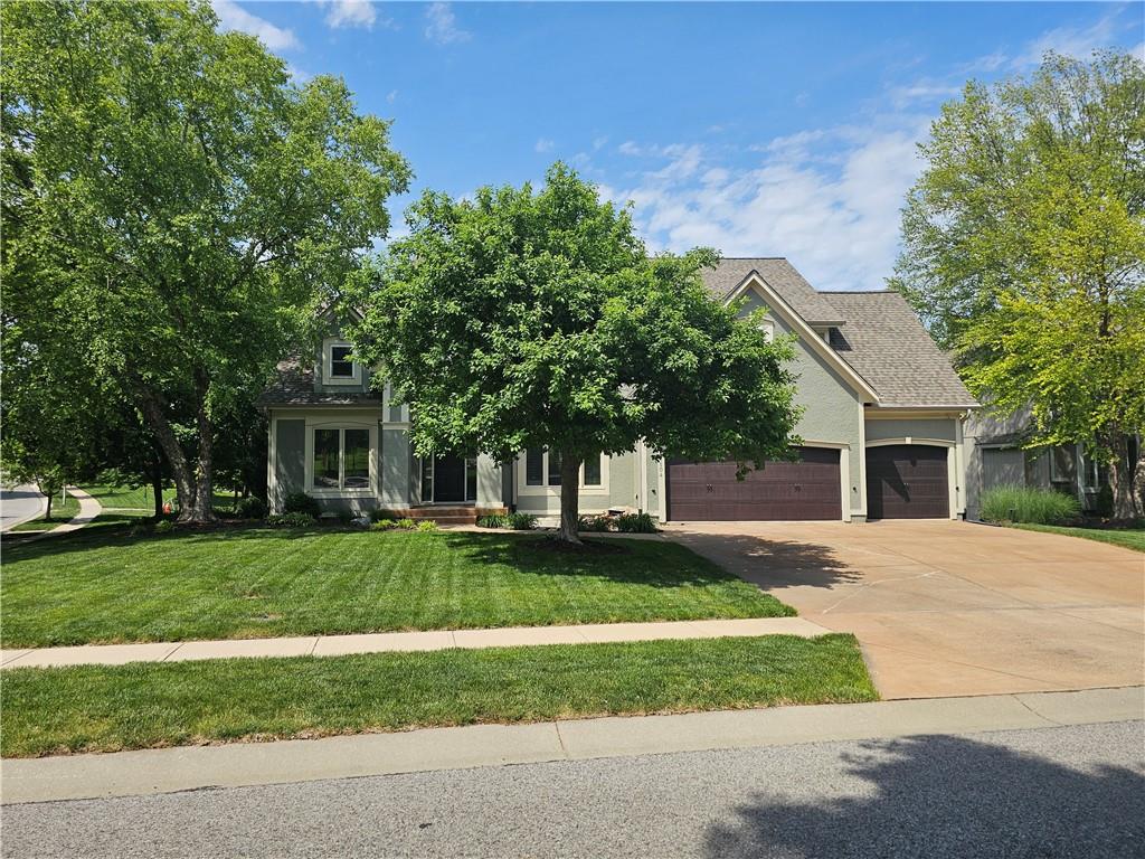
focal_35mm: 23
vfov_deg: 58.9
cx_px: 572
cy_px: 430
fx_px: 761
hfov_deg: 73.9
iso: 10
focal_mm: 6.3
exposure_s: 1/836
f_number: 1.7
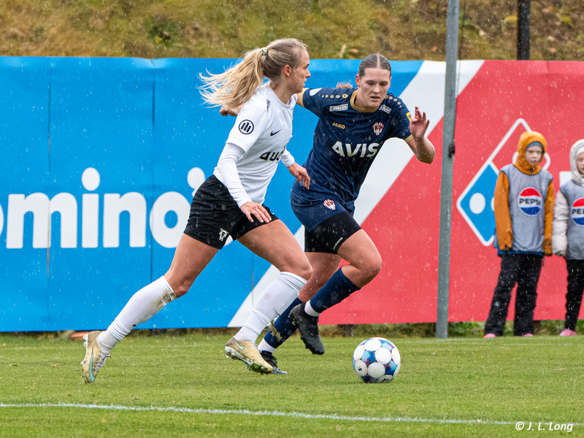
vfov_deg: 3.5
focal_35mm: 428
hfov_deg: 4.6
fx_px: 7224
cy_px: 237
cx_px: 18
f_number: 5.6
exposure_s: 1/800
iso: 2500
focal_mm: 180
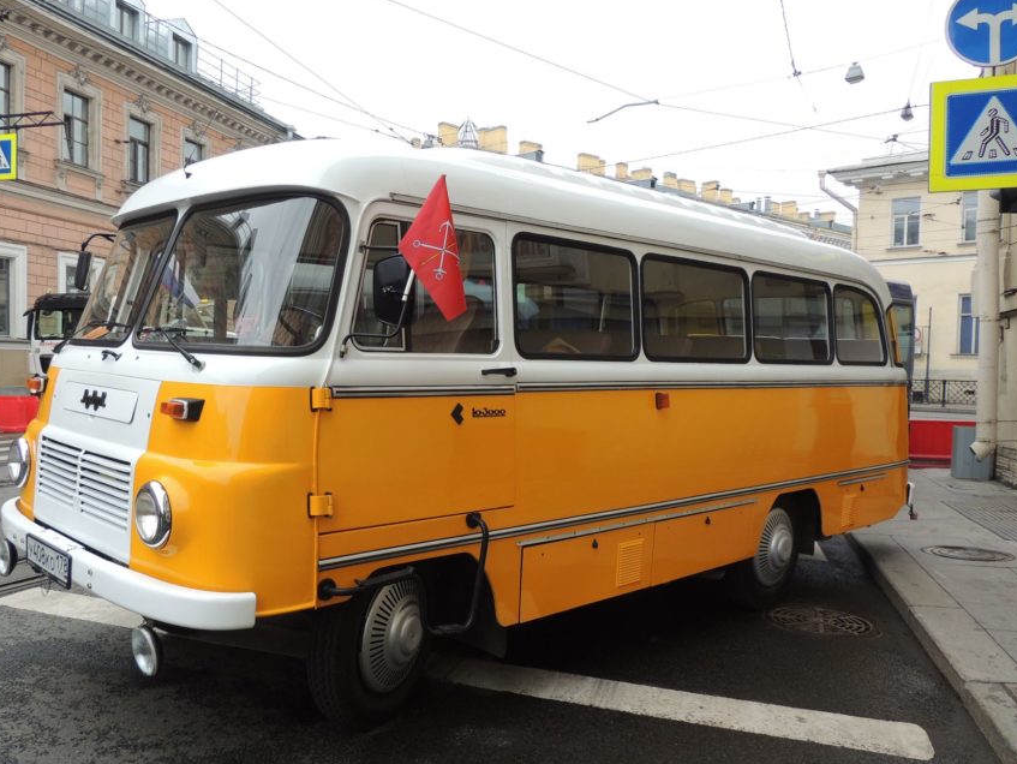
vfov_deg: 48.2
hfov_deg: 61.1
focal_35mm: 29
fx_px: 852
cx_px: 408
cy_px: 400
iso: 100
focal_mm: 4.3
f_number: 3
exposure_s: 1/200
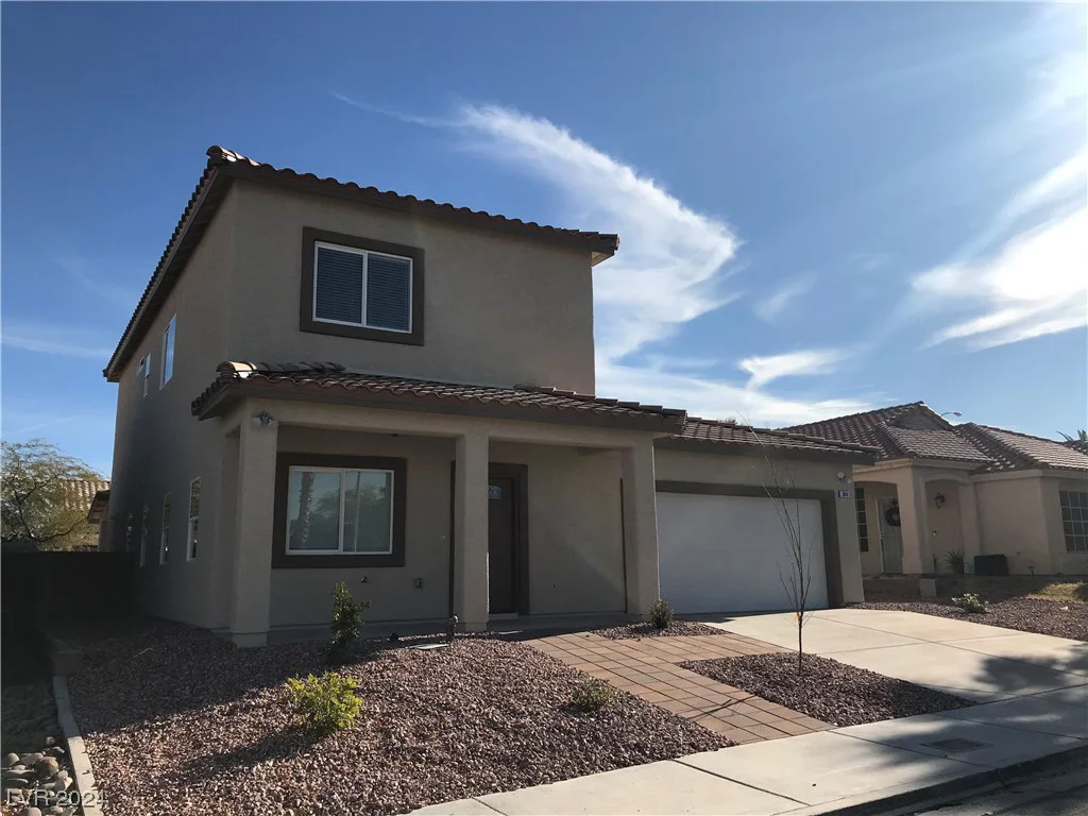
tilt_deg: +12.0
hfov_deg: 63.4
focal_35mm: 28
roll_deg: +0.9
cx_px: 544
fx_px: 880
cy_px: 408
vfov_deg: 49.7
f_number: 1.8
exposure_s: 1/4000
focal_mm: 3.99
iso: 20
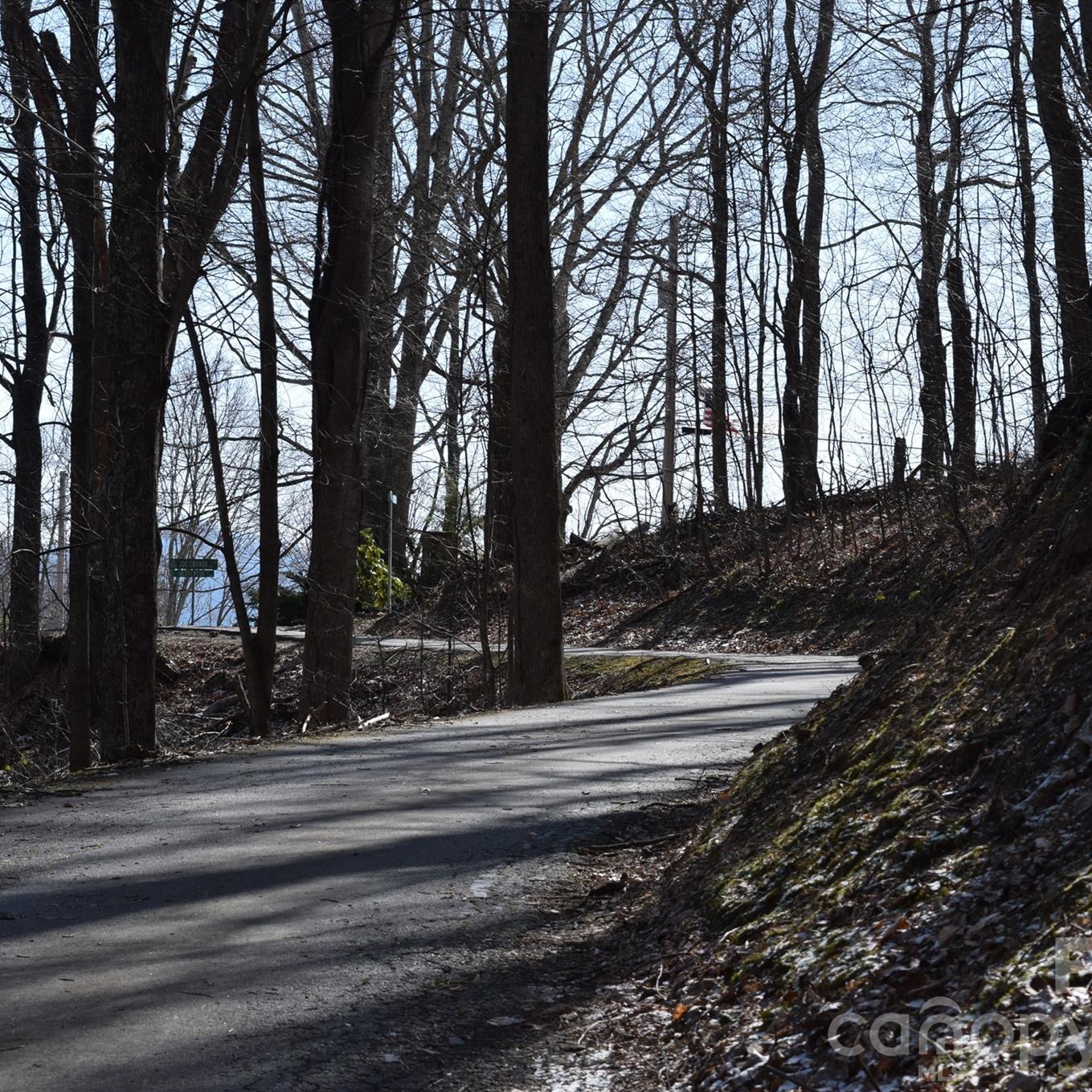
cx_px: 489
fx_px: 3770
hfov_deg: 16.5
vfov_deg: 16.5
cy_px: 547
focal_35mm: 106
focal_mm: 55
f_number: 9
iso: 200
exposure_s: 1/320
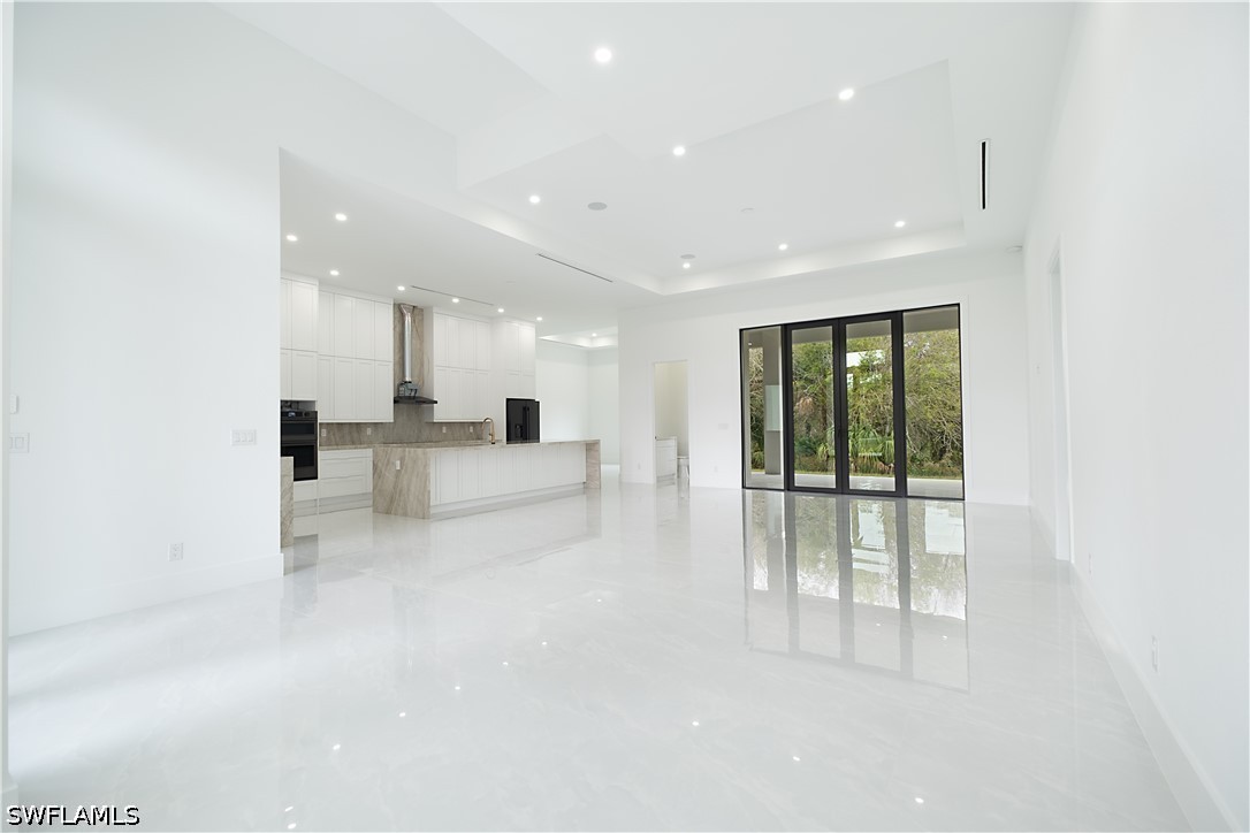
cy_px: 416
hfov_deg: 100.4
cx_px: 625
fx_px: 521
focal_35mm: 15
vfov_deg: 77.3
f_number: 4
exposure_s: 1/20
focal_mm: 10
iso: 160
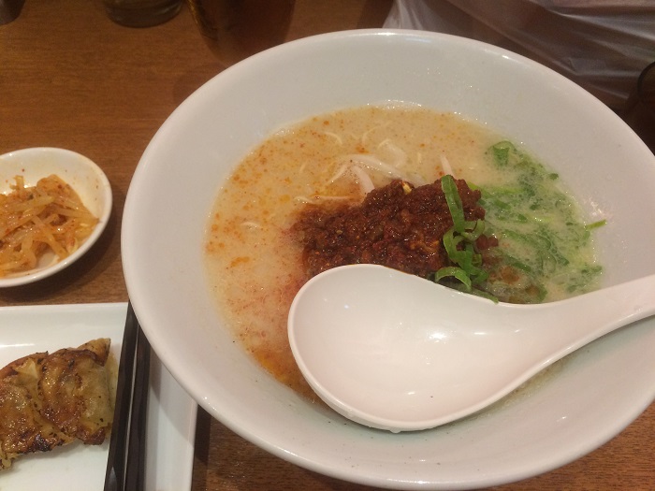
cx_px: 328
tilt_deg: -55.8
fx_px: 549
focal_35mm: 29
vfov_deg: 48.2
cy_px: 246
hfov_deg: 61.7
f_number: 2.2
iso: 125
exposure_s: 1/30
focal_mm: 4.15
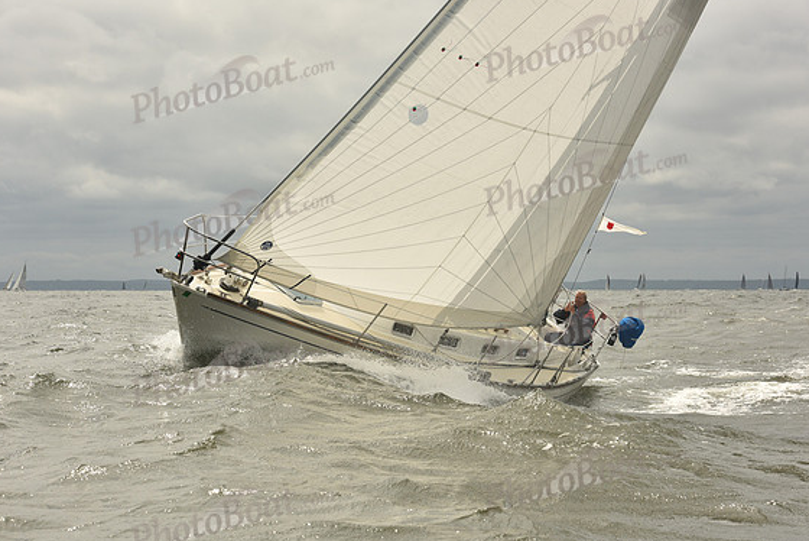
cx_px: 410
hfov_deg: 23.1
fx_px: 1978
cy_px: 274
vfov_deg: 15.6
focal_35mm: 88
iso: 320
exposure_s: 1/1600
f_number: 10
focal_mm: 85
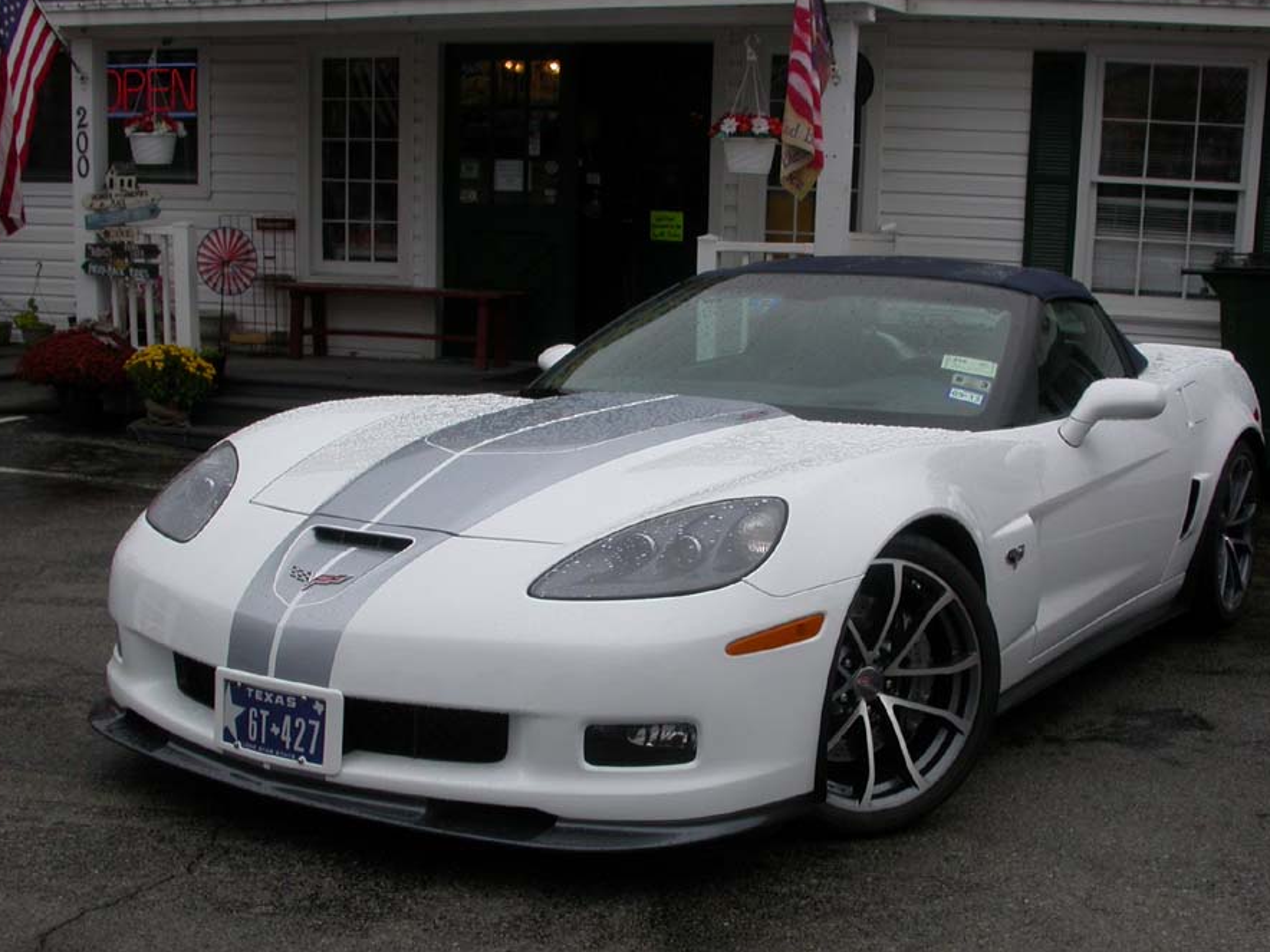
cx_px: 690
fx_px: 1614
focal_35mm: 44
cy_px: 505
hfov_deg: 42.9
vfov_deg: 32.9
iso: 100
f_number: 6.7
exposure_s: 1/373
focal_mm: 7.85
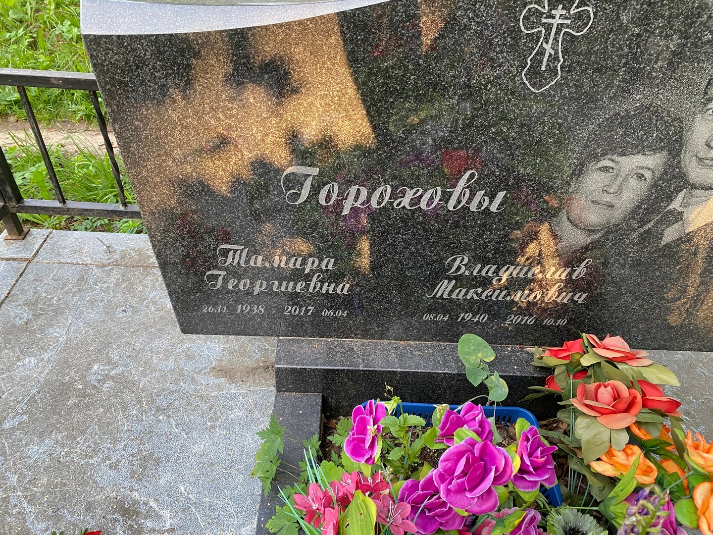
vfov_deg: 53.1
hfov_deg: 67.3
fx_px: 536
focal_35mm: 26
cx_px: 356
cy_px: 268
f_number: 1.8
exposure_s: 1/90
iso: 125
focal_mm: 4.25
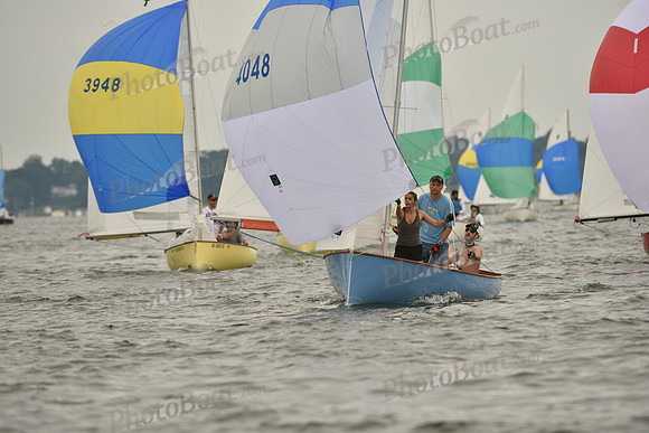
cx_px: 324
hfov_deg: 5.2
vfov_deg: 3.4
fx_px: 7212
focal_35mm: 400
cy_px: 216
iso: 320
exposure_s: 1/1600
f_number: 5.6
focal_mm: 400
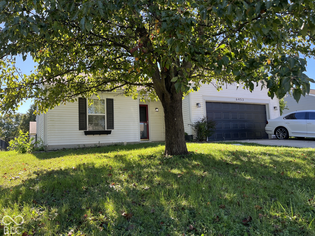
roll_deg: +2.9
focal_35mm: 26
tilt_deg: +5.0
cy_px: 118
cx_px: 158
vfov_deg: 53.1
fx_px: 237
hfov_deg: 67.3
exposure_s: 1/532
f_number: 1.6
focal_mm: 5.1
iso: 50
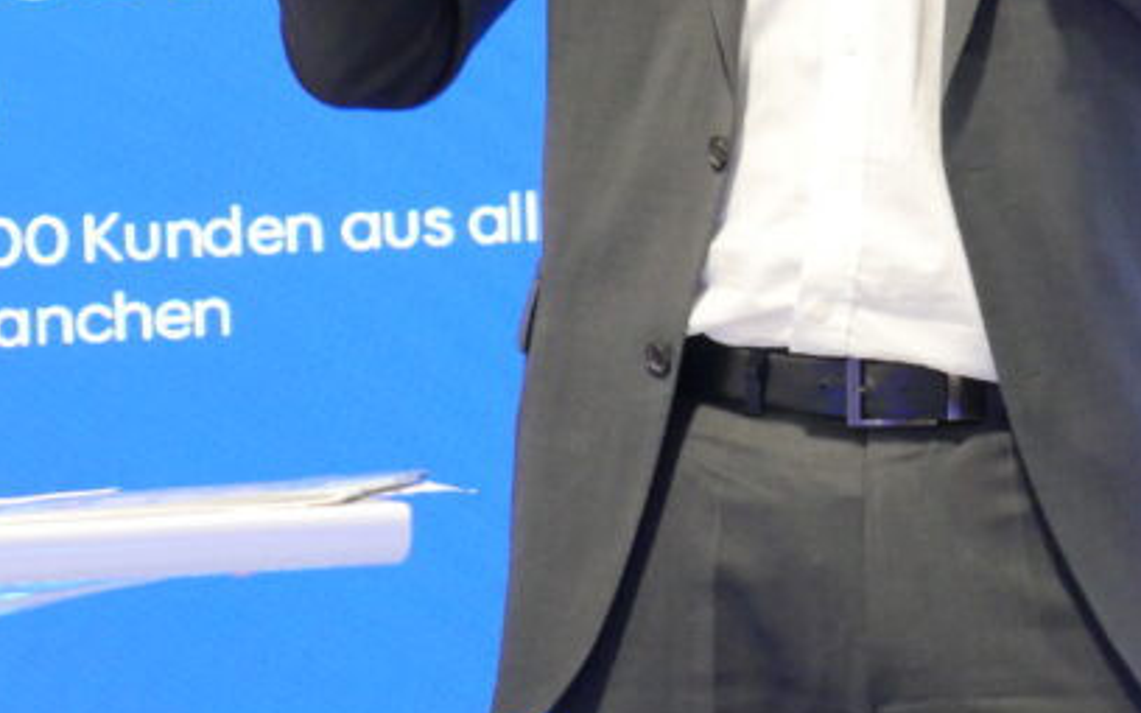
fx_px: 5131
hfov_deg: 12.4
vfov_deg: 7.9
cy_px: 11
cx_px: 1331
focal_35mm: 165
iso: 2000
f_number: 2.8
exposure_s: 1/80
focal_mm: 31
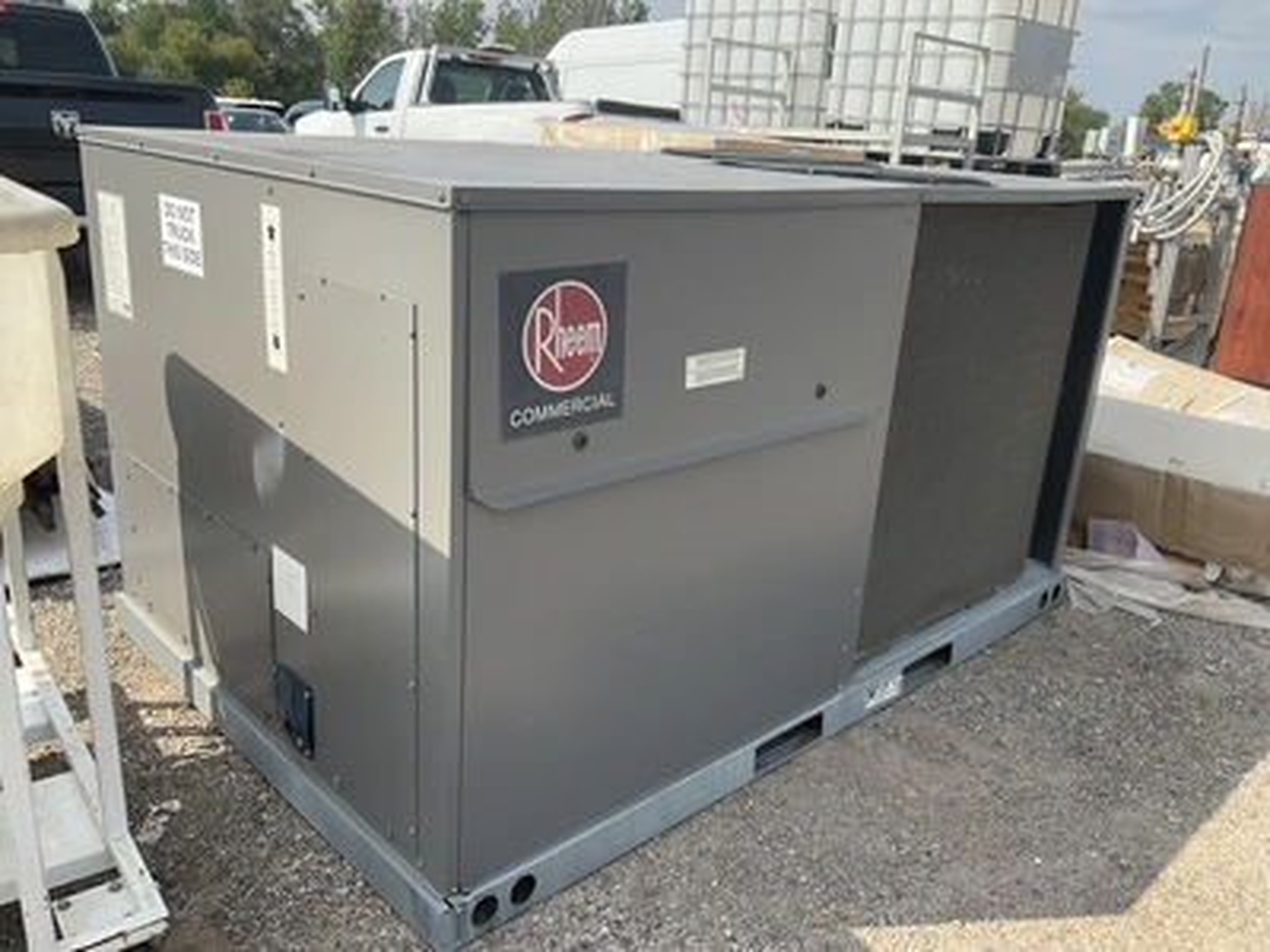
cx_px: 635
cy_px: 476
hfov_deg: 61.7
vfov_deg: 48.2
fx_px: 1064
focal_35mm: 29
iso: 25
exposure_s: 1/1377
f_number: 1.8
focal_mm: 3
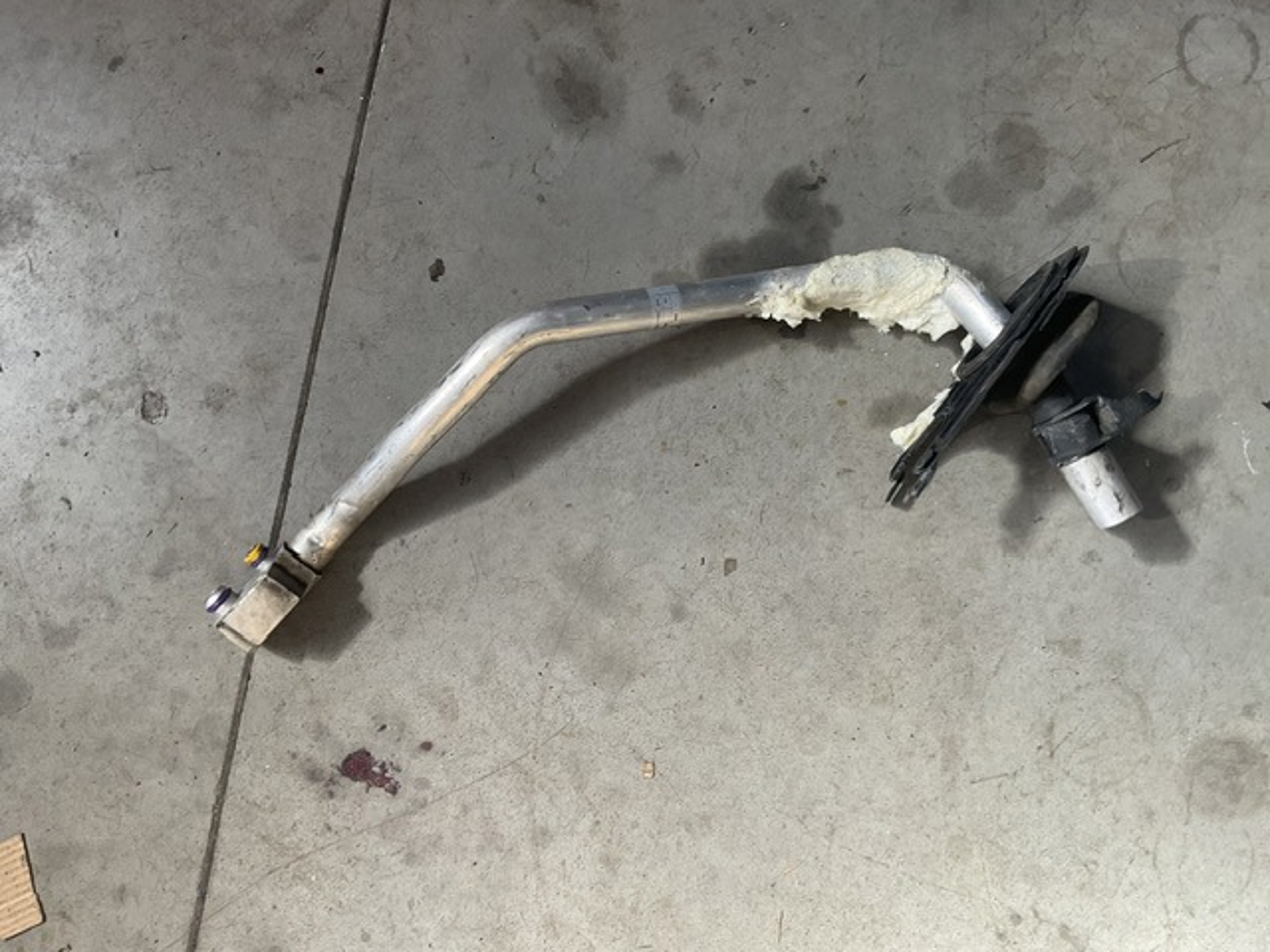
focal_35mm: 29
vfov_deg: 48.2
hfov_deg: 61.7
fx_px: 1064
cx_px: 635
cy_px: 476
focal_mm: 3
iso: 32
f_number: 1.8
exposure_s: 1/50
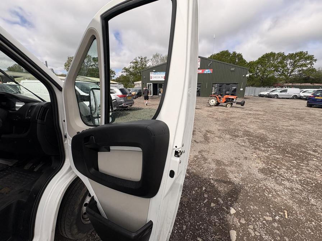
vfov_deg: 85.7
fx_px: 130
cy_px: 120
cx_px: 161
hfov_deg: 102.1
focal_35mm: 14
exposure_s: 1/1600
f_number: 2.2
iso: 50
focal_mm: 2.22
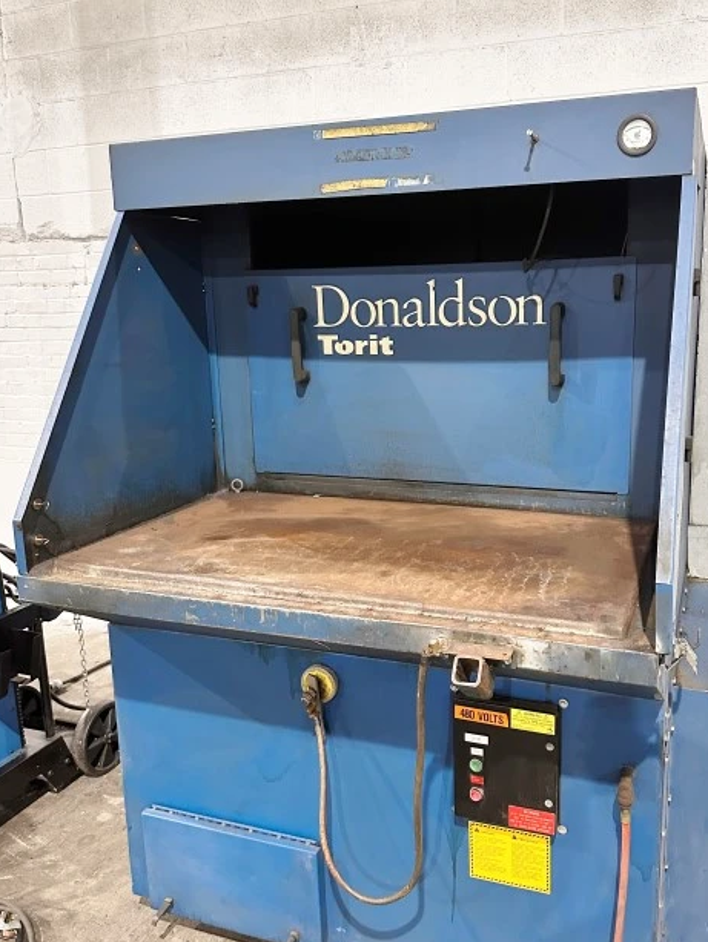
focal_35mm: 30
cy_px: 454
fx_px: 818
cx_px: 410
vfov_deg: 59.9
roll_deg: -0.2
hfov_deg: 46.7
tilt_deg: -9.4
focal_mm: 6.86
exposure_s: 1/60
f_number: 1.78
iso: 500
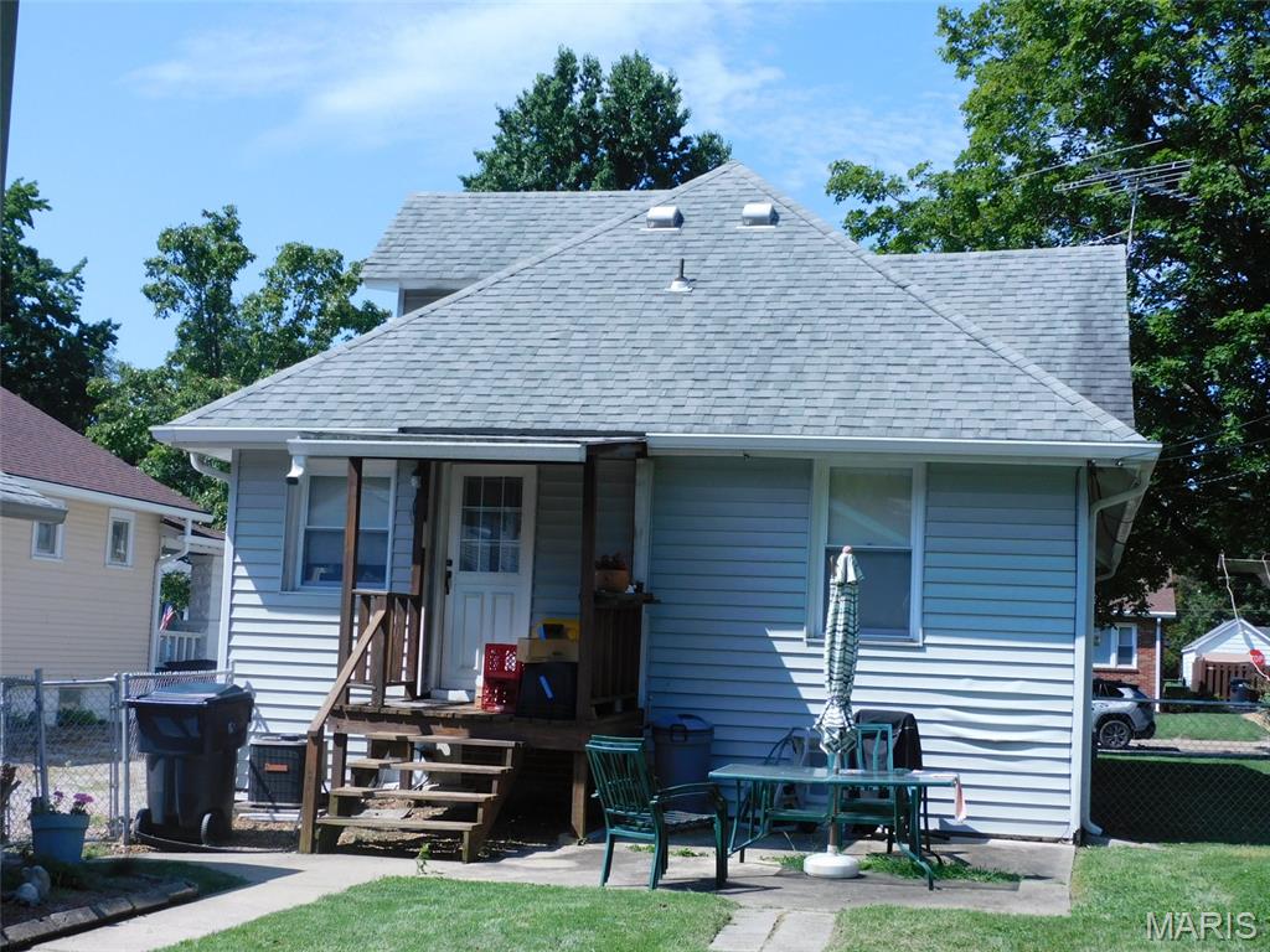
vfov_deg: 29.1
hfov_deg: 38.2
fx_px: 1834
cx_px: 635
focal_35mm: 50
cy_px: 476
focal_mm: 9
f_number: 4
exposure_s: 1/800
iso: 125
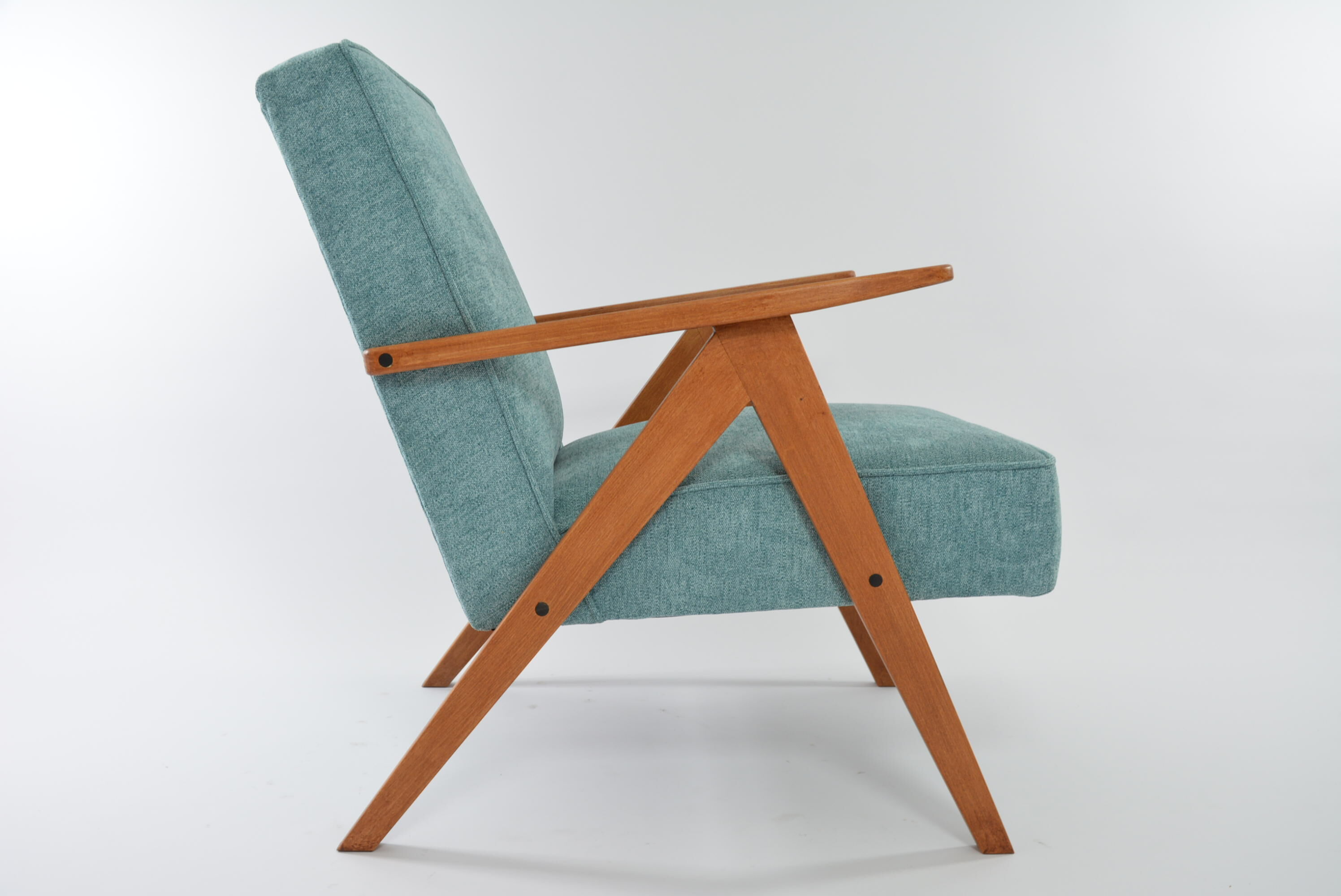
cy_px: 448
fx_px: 1342
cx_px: 670
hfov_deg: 53.1
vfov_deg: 36.9
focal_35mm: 36
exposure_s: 1/60
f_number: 7.1
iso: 400
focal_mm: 24
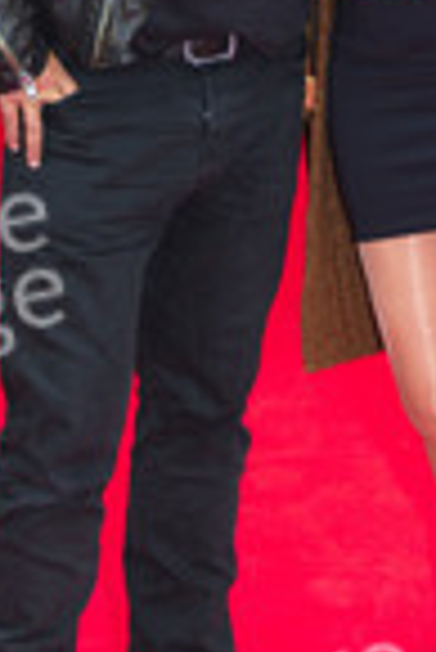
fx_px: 1903
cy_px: 76
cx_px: 326
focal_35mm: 105
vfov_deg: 19.1
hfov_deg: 13.0
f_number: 5
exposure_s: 1/160
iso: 400
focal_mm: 38
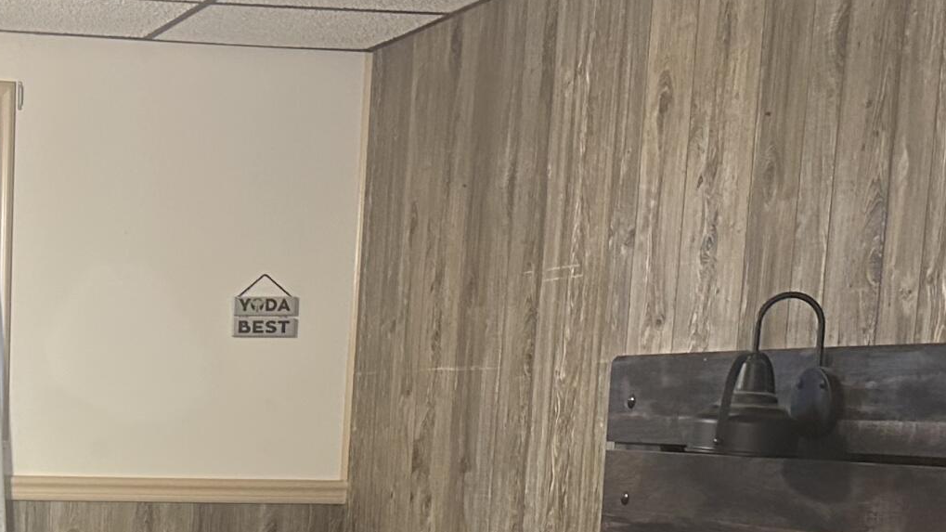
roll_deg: -1.0
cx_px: 45
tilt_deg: -8.2
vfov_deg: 14.8
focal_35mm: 77
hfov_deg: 26.3
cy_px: 751
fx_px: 1931
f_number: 1.78
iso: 800
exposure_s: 1/60
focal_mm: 6.86
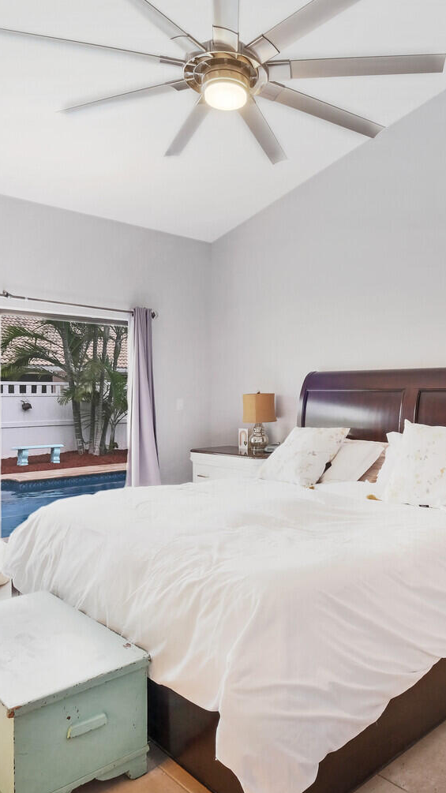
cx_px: 287
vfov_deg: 74.1
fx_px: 526
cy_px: 395
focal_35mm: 25
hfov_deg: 45.5
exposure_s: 1/480
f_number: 11
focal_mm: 10
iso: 1000
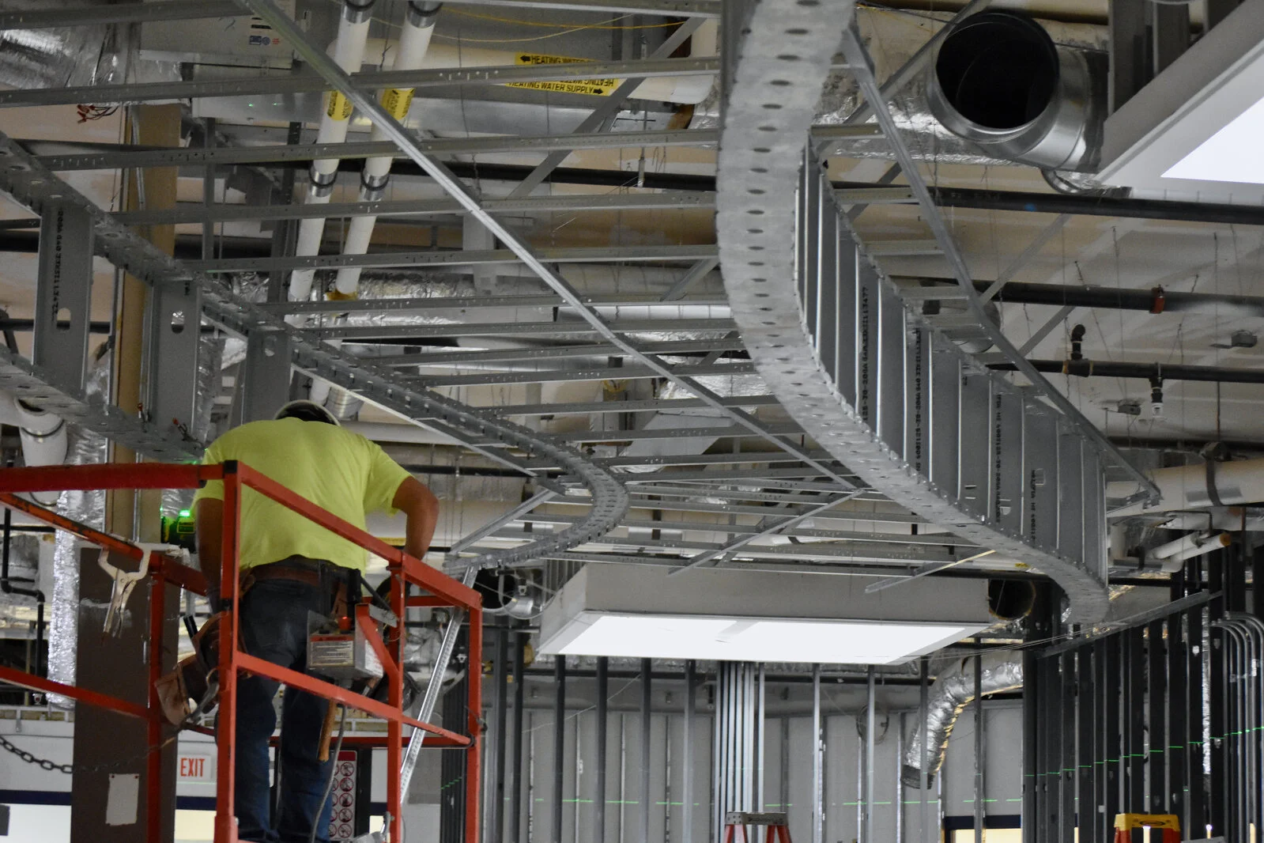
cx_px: 632
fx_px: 2896
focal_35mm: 82
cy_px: 422
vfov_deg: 16.6
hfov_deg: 24.6
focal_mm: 55
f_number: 4
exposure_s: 1/60
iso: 4500
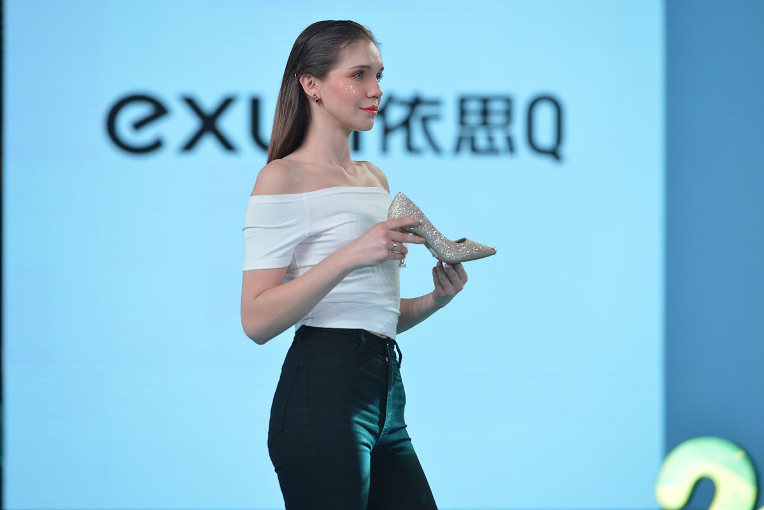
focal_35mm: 175
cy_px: 255
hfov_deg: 11.7
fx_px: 3715
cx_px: 382
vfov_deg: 7.9
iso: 500
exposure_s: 1/250
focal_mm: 175
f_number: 4
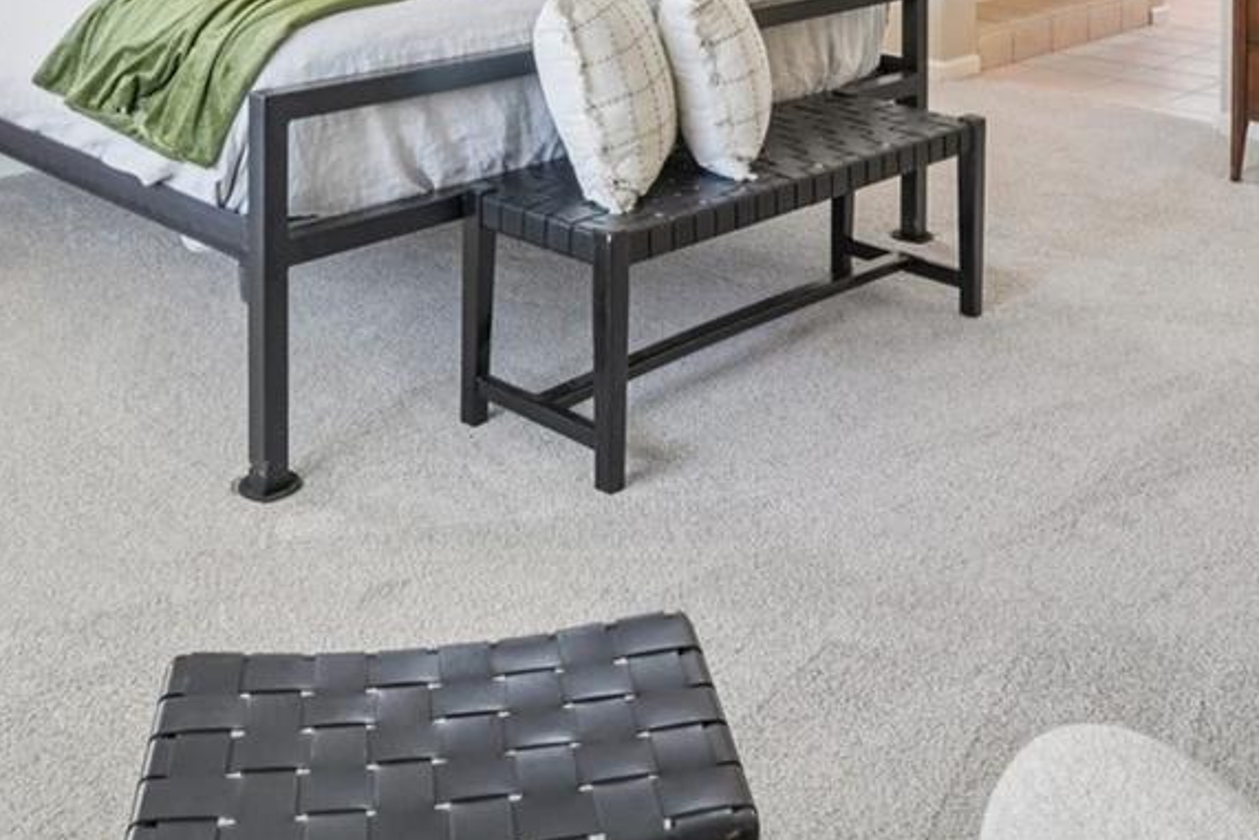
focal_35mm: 42
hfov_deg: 46.4
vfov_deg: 26.9
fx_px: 1469
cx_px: 593
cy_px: -251
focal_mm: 10
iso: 800
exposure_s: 1/5
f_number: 8
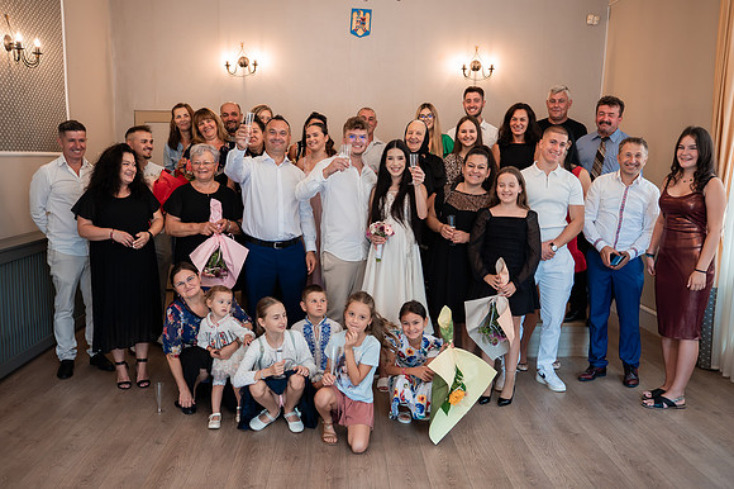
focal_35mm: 32
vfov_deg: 40.7
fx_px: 658
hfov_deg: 58.3
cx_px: 360
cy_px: 261
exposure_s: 1/200
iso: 1600
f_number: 2.8
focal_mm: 28
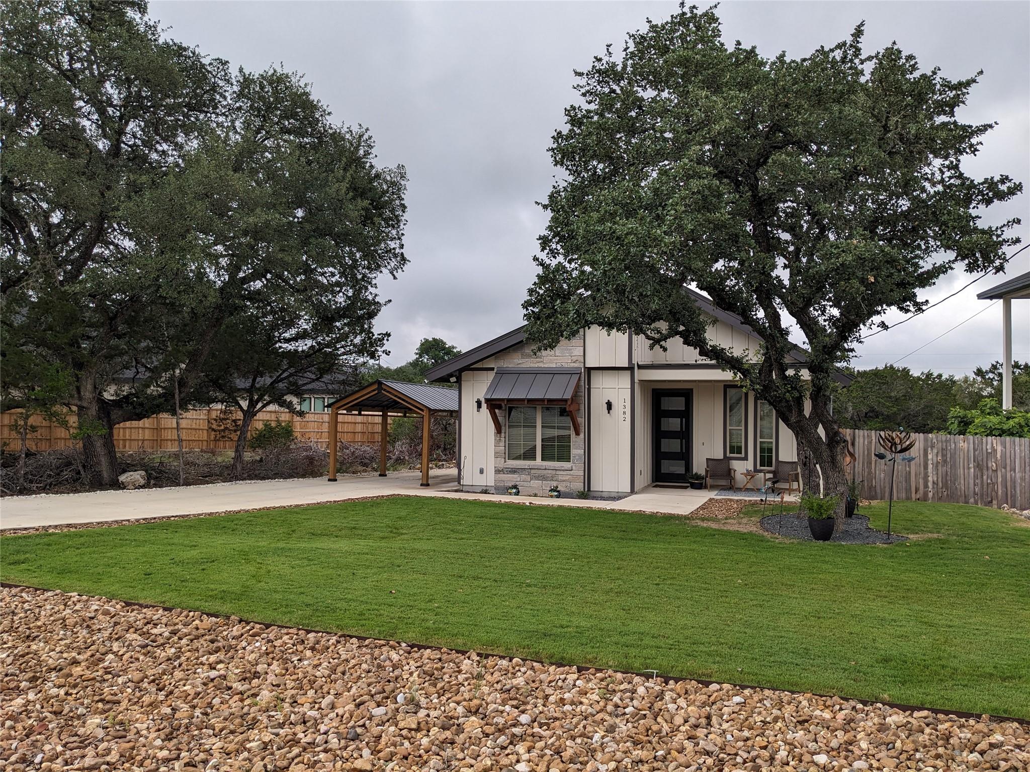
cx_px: 515
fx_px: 803
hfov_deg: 65.3
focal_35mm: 27
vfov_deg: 51.4
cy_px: 386
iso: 62
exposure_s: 1/1672
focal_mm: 4.38
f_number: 1.73
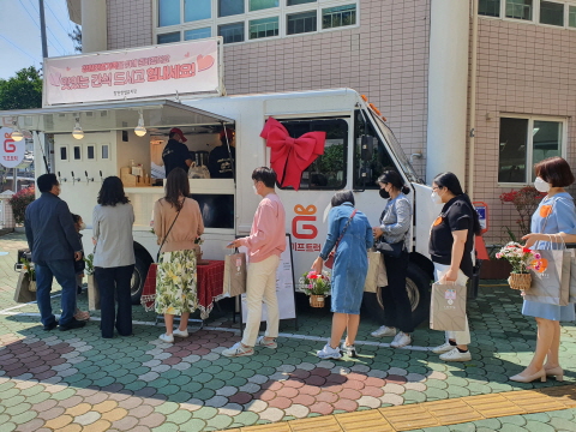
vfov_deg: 53.1
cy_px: 216
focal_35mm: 26
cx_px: 288
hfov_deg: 67.3
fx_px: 433
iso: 50
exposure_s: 1/936
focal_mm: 4.32
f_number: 2.4
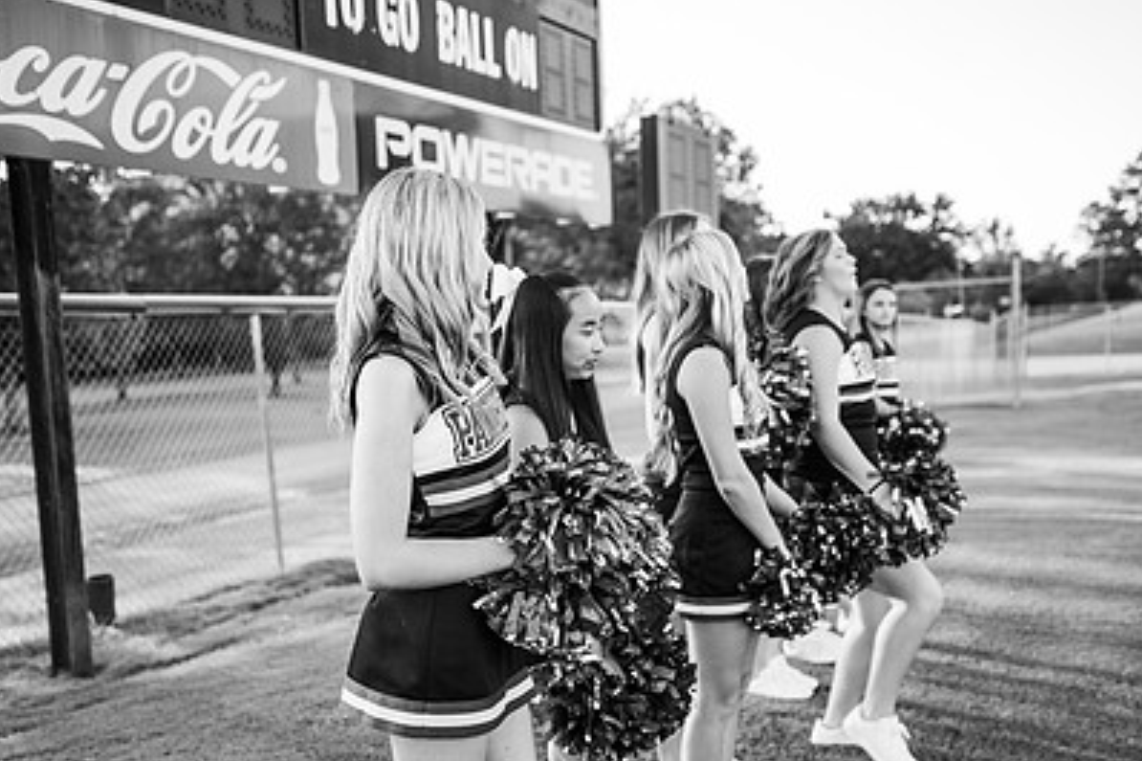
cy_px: 470
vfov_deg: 37.6
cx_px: 557
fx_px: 1110
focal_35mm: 35
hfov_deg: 54.4
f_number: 2
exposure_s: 1/500
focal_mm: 24
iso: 125
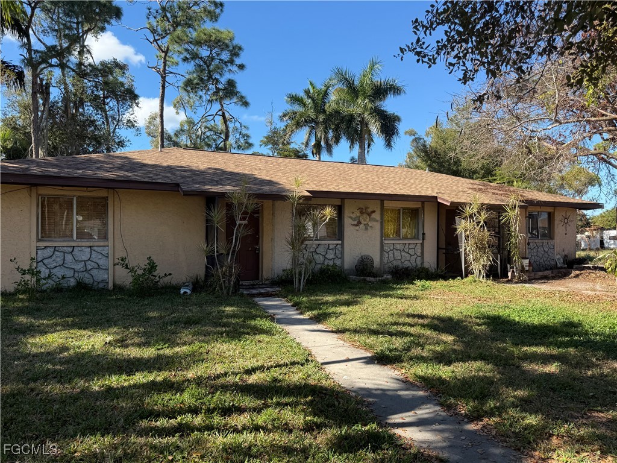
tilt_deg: -2.1
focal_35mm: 24
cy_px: 232
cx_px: 308
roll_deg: +1.7
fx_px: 428
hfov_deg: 71.6
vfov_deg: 56.8
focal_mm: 6.76
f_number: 1.78
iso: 80
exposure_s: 1/1812
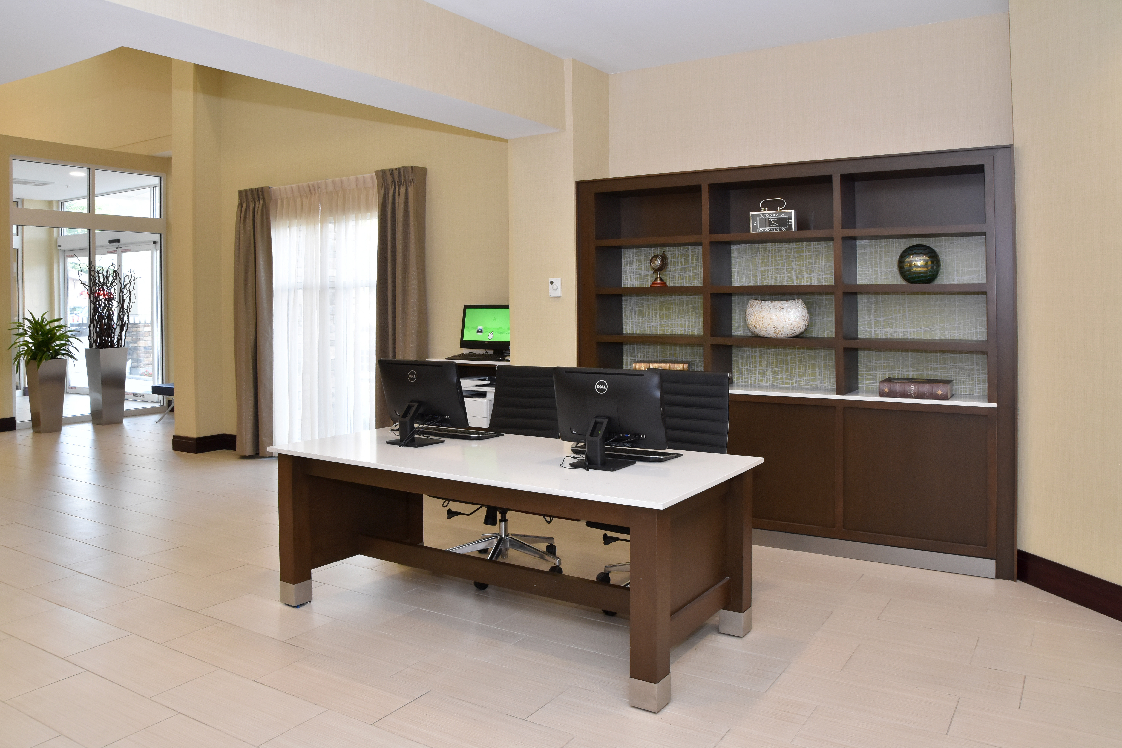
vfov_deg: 50.4
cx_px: 561
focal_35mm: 26
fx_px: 795
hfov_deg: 70.4
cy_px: 374
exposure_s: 1/30
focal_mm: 17
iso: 800
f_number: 9
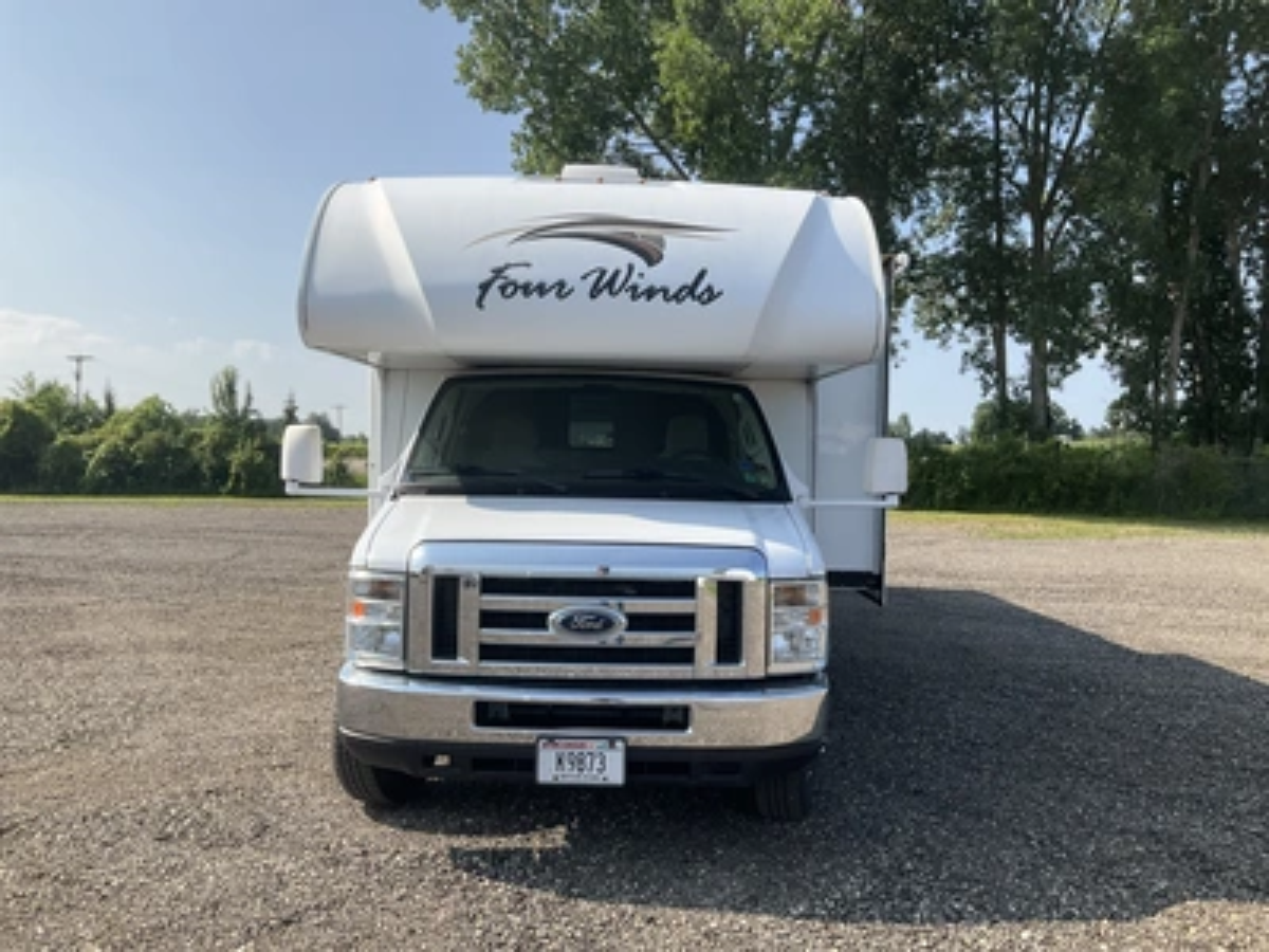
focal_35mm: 29
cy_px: 476
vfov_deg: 48.2
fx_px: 1063
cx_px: 634
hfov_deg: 61.7
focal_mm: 3
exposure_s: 1/1675
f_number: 1.8
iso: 25
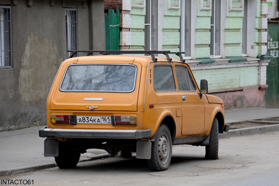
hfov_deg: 15.2
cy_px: 93
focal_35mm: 135
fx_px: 1046
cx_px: 140
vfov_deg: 10.2
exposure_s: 1/100
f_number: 5.3
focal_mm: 90
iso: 400
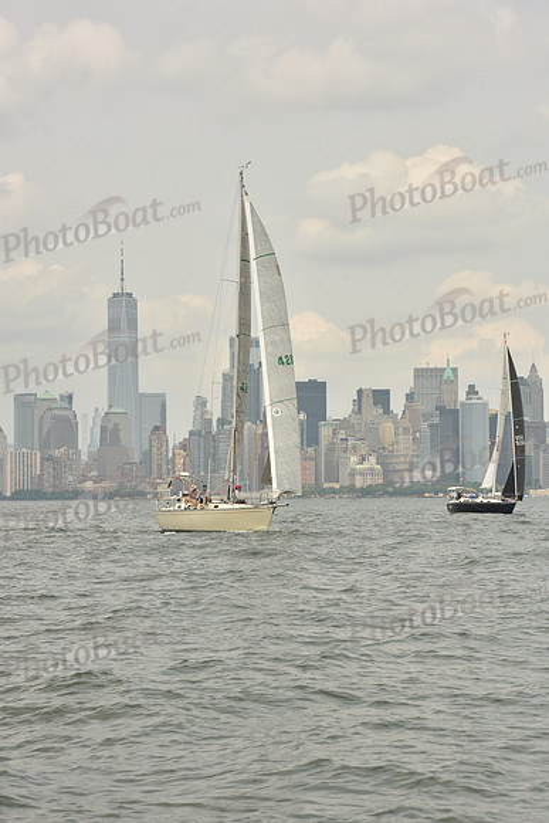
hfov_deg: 14.0
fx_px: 2240
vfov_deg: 20.8
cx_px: 274
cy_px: 412
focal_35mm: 98
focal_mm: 98
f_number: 11
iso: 250
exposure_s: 1/640
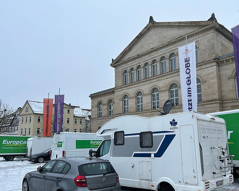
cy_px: 106
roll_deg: +0.7
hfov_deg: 58.5
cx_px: 138
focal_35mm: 30
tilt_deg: +9.8
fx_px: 212
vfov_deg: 48.4
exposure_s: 1/588
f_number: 1.5
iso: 50
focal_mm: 5.7
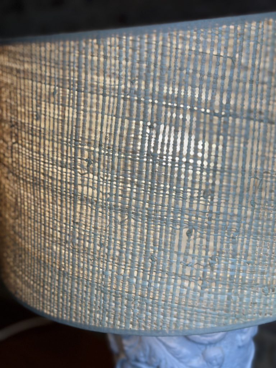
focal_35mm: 48
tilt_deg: -16.4
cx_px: 138
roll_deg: +3.0
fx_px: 510
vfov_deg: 39.7
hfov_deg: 30.3
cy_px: 184
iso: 80
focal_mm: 6.86
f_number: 1.78
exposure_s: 1/240
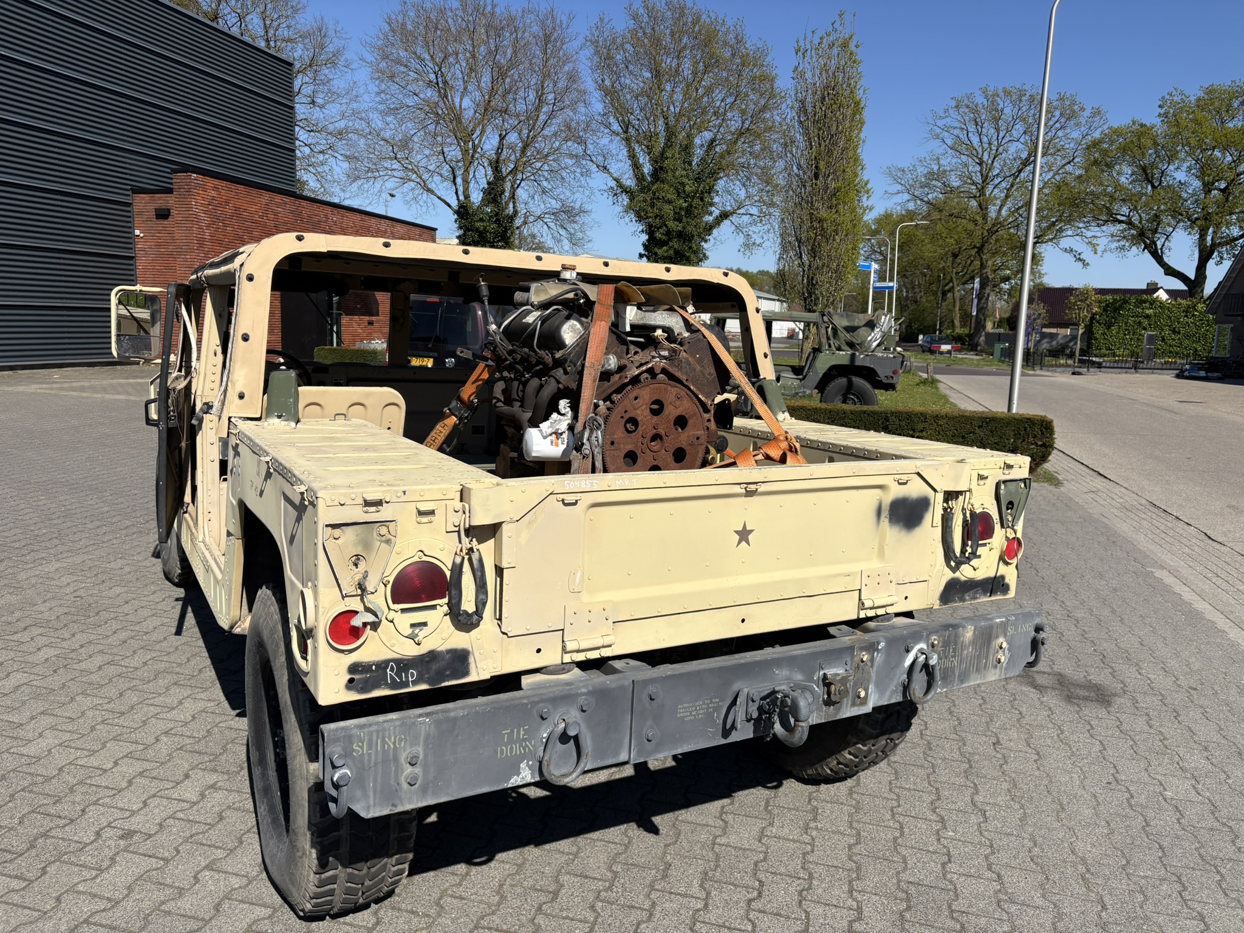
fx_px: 934
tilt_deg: -8.4
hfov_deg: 67.3
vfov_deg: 53.1
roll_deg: -2.0
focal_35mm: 26
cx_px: 622
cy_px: 466
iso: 50
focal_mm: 5.96
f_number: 1.6
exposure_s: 1/6329
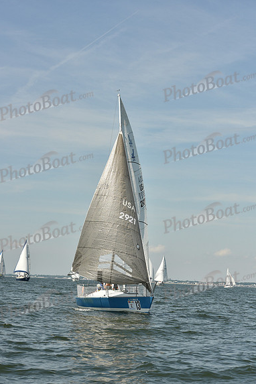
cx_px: 128
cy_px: 191
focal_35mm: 87
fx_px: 928
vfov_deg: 23.4
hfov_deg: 15.7
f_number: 8
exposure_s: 1/1600
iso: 320
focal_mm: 86
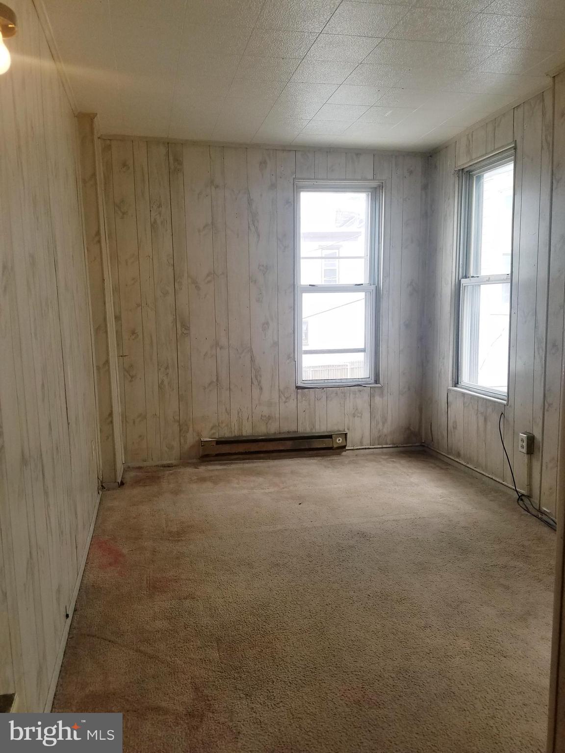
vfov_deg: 67.3
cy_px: 376
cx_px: 282
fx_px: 566
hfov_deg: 53.1
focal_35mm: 26
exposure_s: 1/179
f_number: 1.7
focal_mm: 4.2
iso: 50
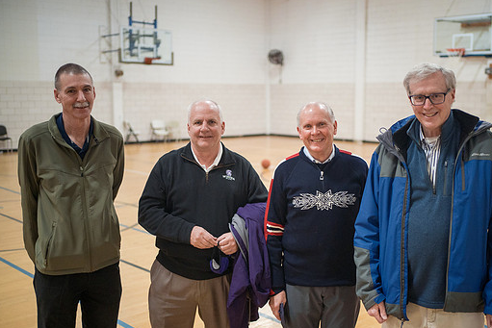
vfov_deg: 31.9
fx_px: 574
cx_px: 285
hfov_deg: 46.2
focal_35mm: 42
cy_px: 170
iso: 4000
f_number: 1.8
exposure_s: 1/400
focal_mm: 35
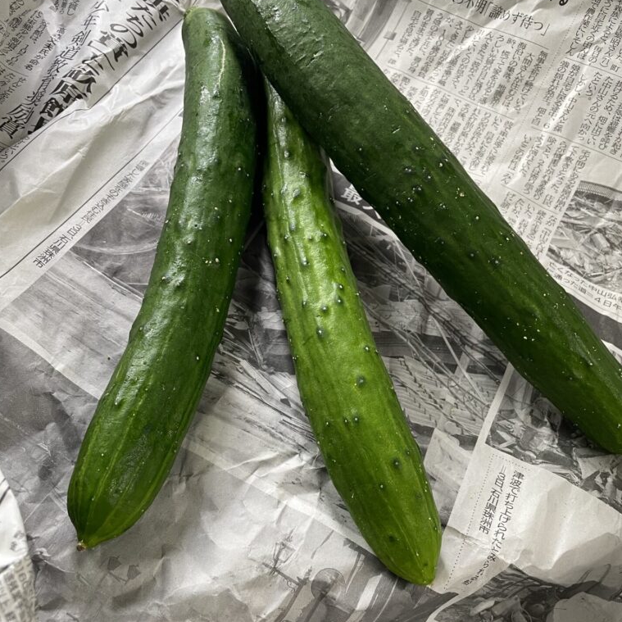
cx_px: 311
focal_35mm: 31
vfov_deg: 52.4
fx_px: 630
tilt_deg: -59.8
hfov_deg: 52.5
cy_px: 342
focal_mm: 4.2
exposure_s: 1/60
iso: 100
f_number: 1.6
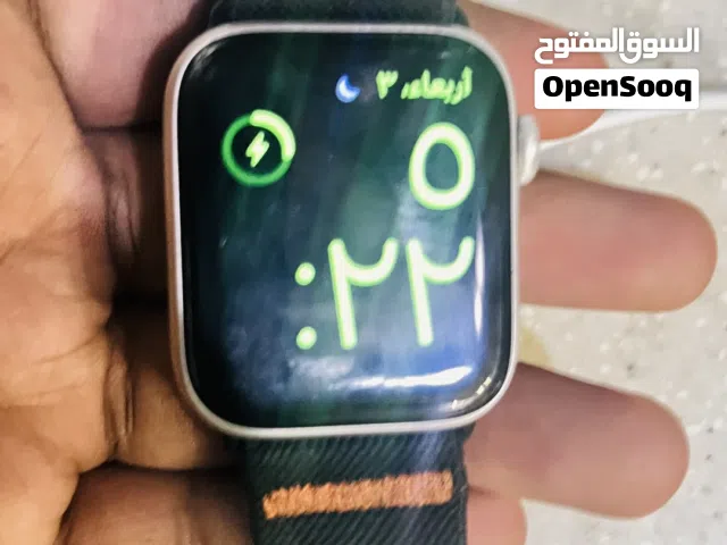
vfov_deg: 53.1
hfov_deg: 67.3
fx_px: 546
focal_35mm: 26
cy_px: 272
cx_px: 364
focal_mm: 5.7
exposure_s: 1/25
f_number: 1.5
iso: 1000
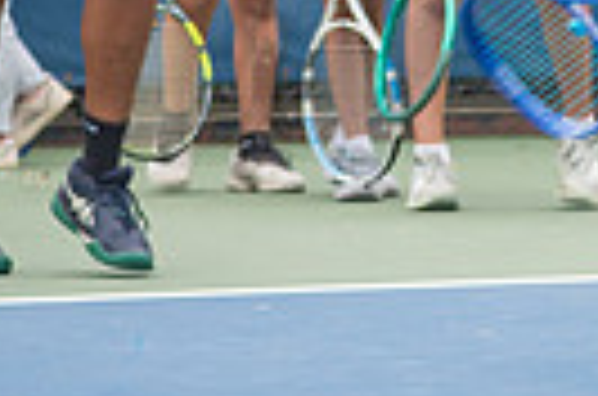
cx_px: 1093
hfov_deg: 4.5
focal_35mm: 451
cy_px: -331
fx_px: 7474
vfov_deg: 3.0
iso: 200
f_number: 4.5
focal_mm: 86
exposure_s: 1/320
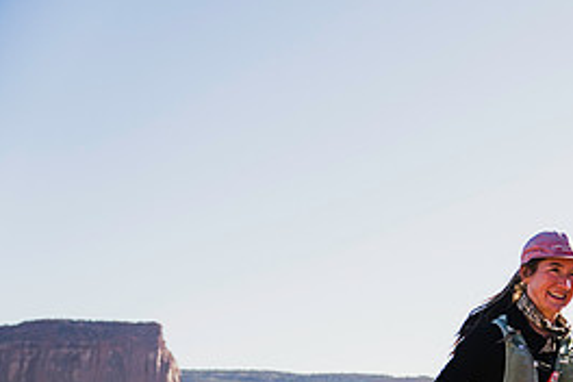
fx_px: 1401
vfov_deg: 15.2
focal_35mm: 88
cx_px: 627
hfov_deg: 21.9
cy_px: 409
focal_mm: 40
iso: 125
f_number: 3.2
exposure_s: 1/1250
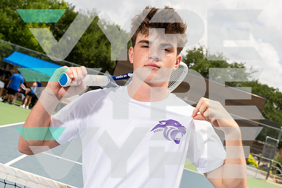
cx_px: 141
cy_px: 94
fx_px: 345
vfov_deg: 30.5
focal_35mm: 44
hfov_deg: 44.5
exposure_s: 1/250
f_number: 8
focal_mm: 44
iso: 100
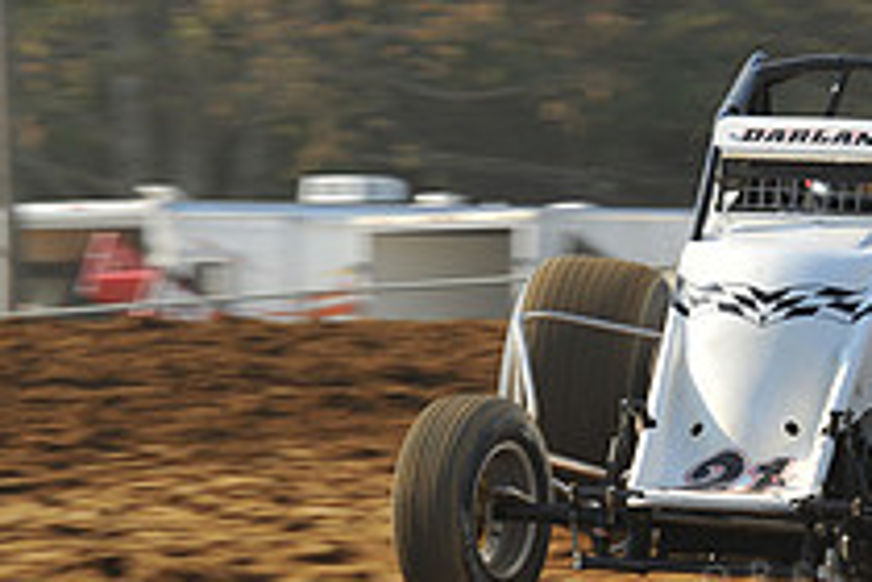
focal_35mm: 442
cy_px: 428
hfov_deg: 4.7
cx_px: 760
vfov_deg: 3.1
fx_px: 10705
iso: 320
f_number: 10
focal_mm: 160
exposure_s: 1/320
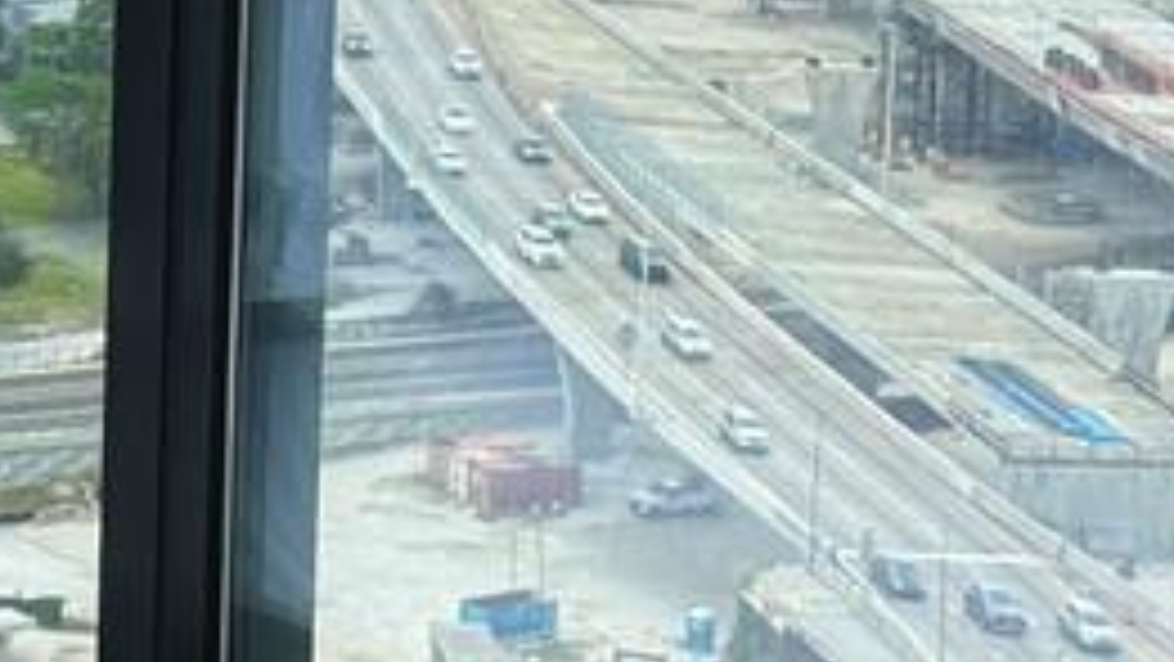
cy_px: -25
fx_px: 4982
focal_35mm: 160
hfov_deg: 13.1
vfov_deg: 7.6
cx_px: -241
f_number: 1.78
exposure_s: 1/967
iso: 80
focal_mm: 6.76
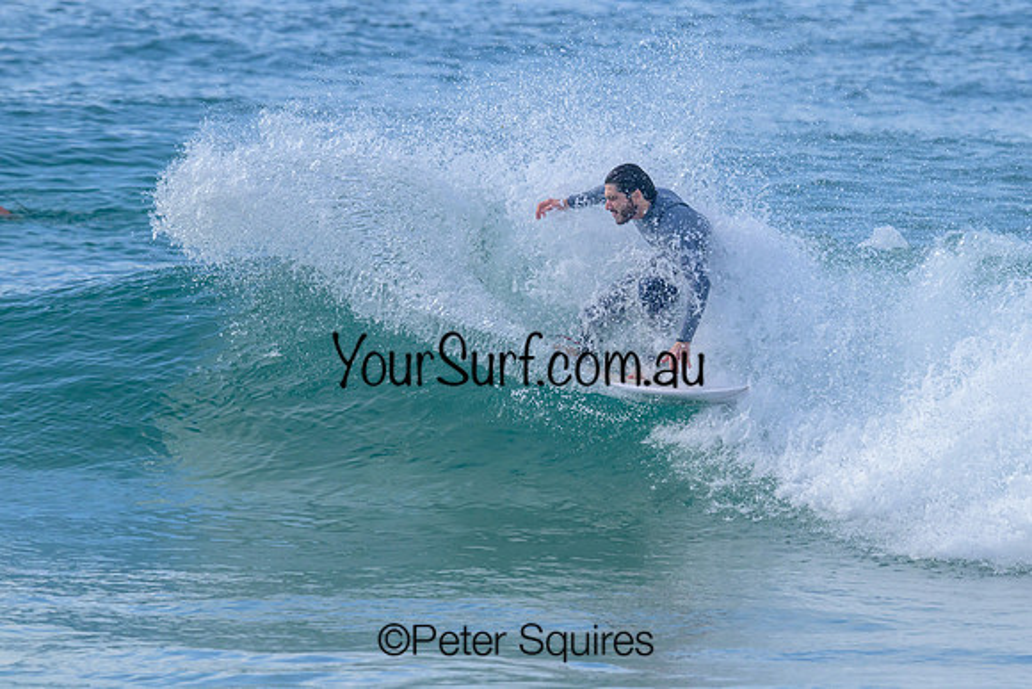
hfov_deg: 3.3
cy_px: 253
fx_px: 17995
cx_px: 689
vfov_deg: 2.2
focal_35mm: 628
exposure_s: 1/2000
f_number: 10
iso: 800
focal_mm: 470
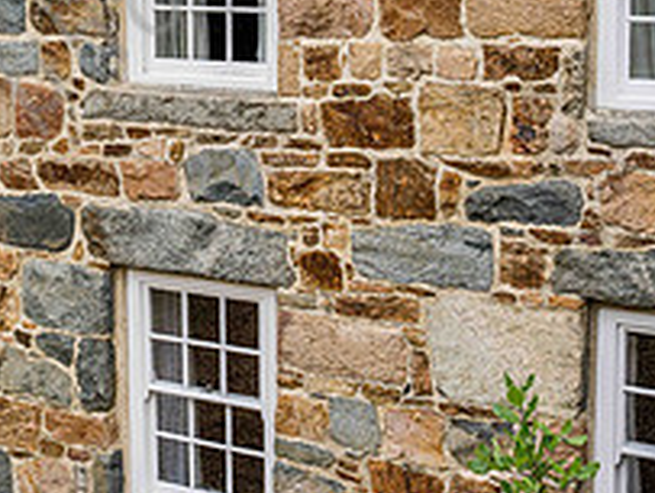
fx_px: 1611
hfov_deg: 22.4
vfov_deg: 17.2
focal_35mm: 85
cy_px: 63
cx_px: 52
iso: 400
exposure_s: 1/250
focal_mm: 31
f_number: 8
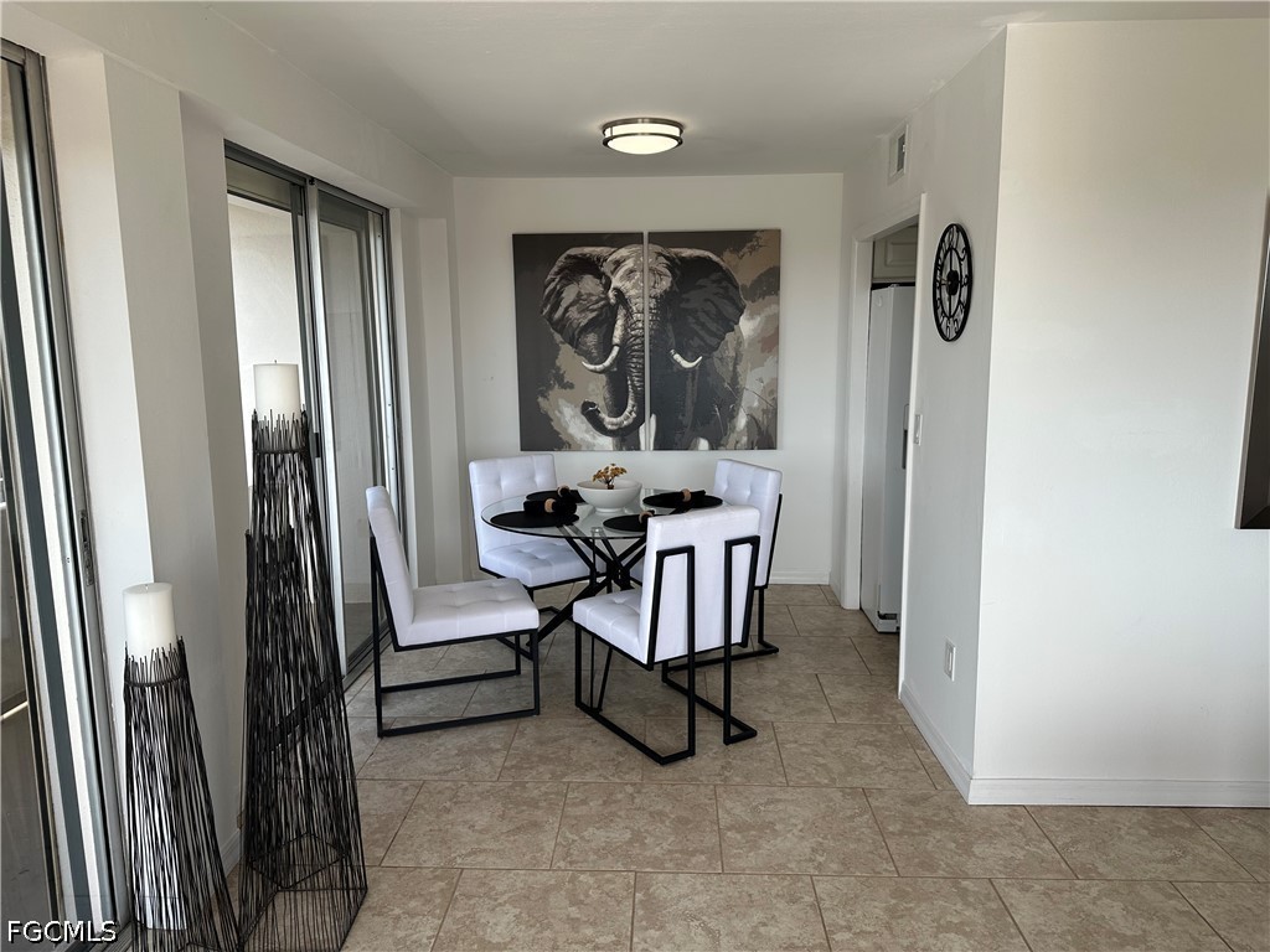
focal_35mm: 24
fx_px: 881
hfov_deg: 71.6
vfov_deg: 56.8
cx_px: 635
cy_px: 476
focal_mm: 6.86
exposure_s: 1/910
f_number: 1.78
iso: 80
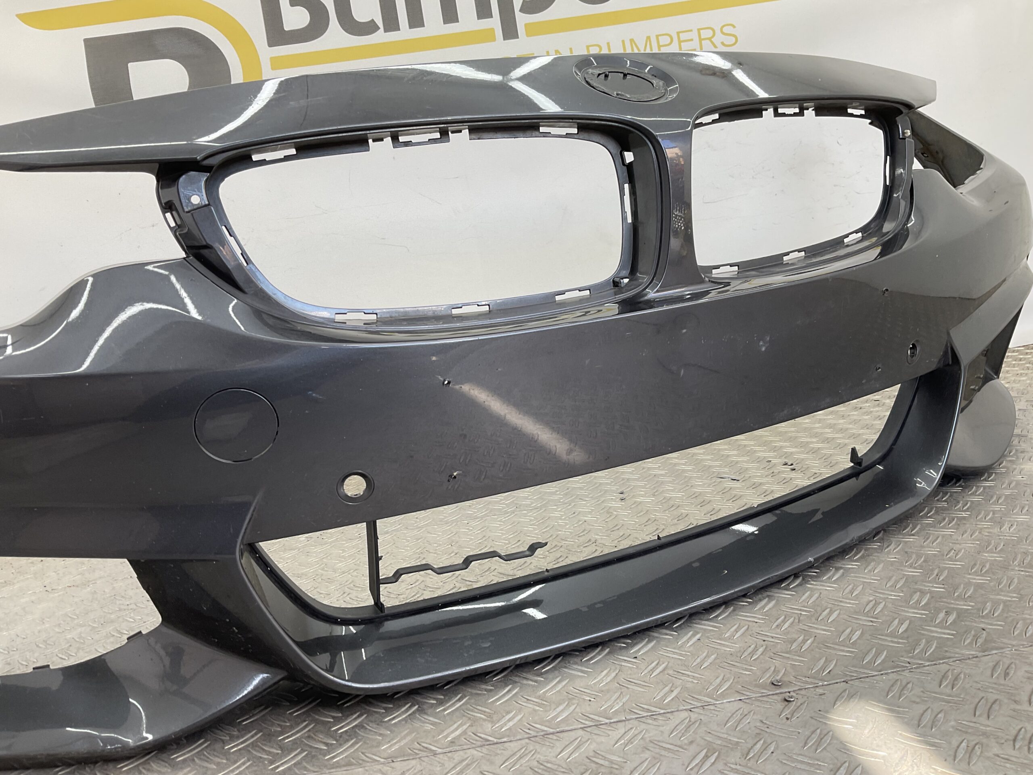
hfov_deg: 61.7
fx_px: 865
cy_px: 388
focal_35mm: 29
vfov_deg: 48.2
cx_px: 516
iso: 20
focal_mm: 3
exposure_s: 1/100
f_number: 1.8
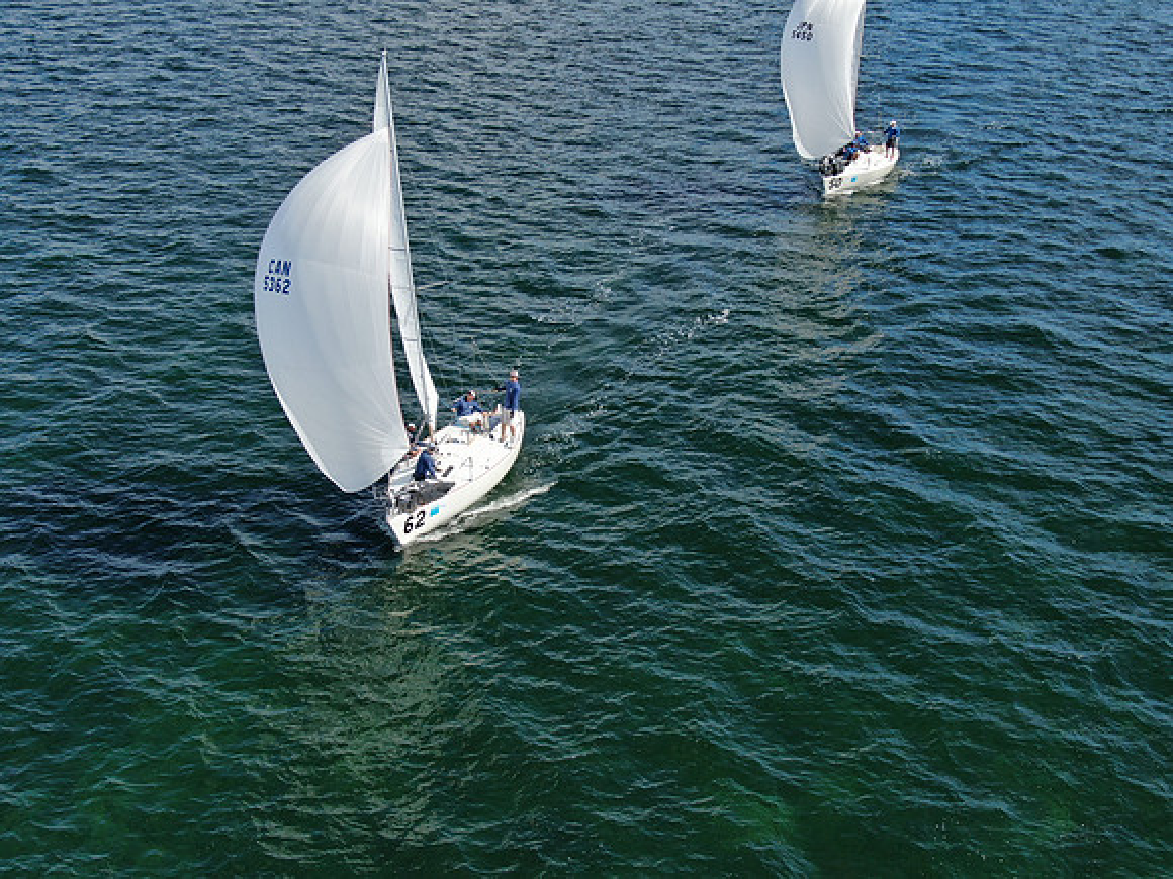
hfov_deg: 39.7
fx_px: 1627
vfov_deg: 30.3
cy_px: 440
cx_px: 586
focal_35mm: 48
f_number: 3.8
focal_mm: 8.6
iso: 100
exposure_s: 1/640
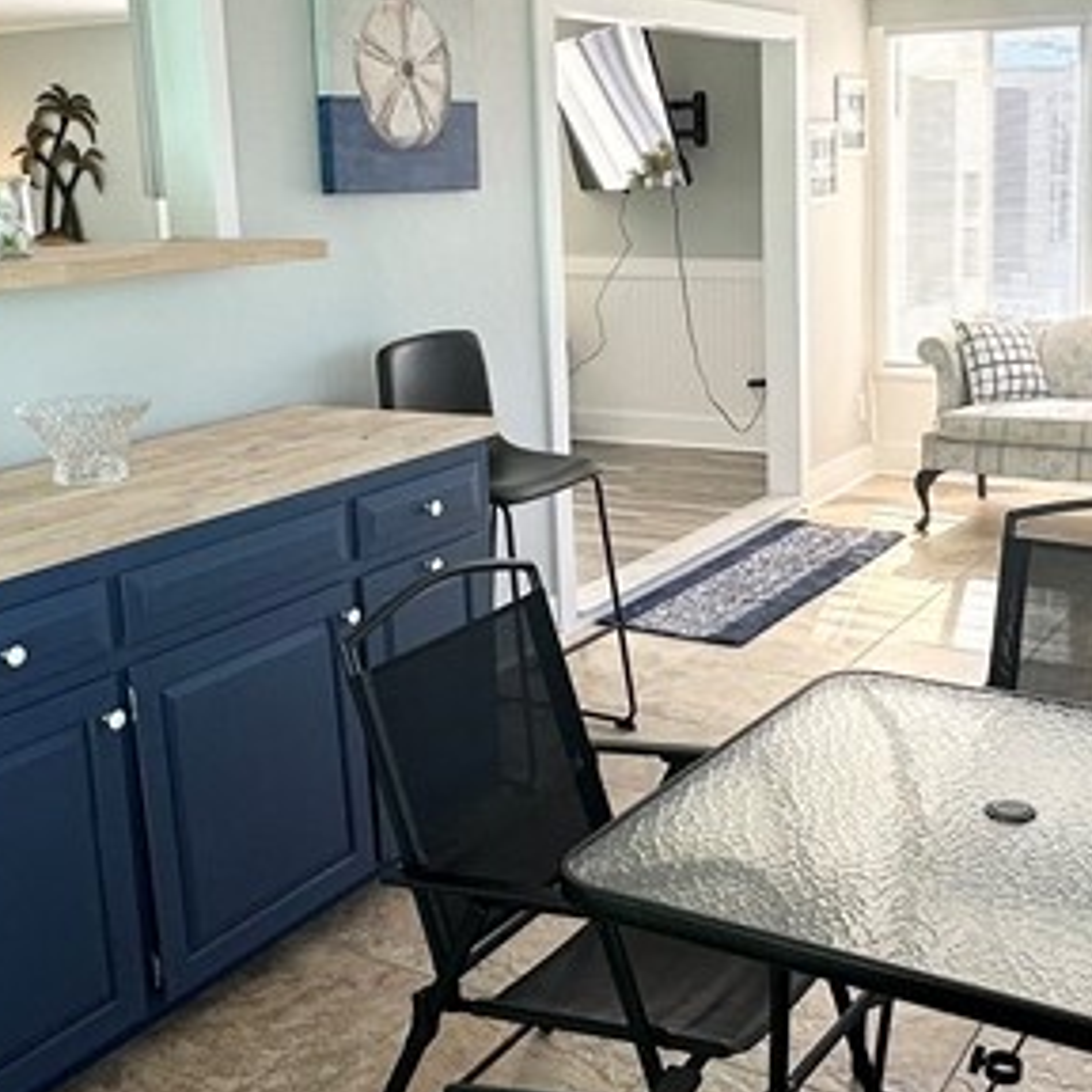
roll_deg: +1.4
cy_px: 455
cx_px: 671
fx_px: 1570
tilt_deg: -10.3
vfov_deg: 38.2
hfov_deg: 38.1
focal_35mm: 44
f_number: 2.2
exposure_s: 1/99
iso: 50
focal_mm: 2.22
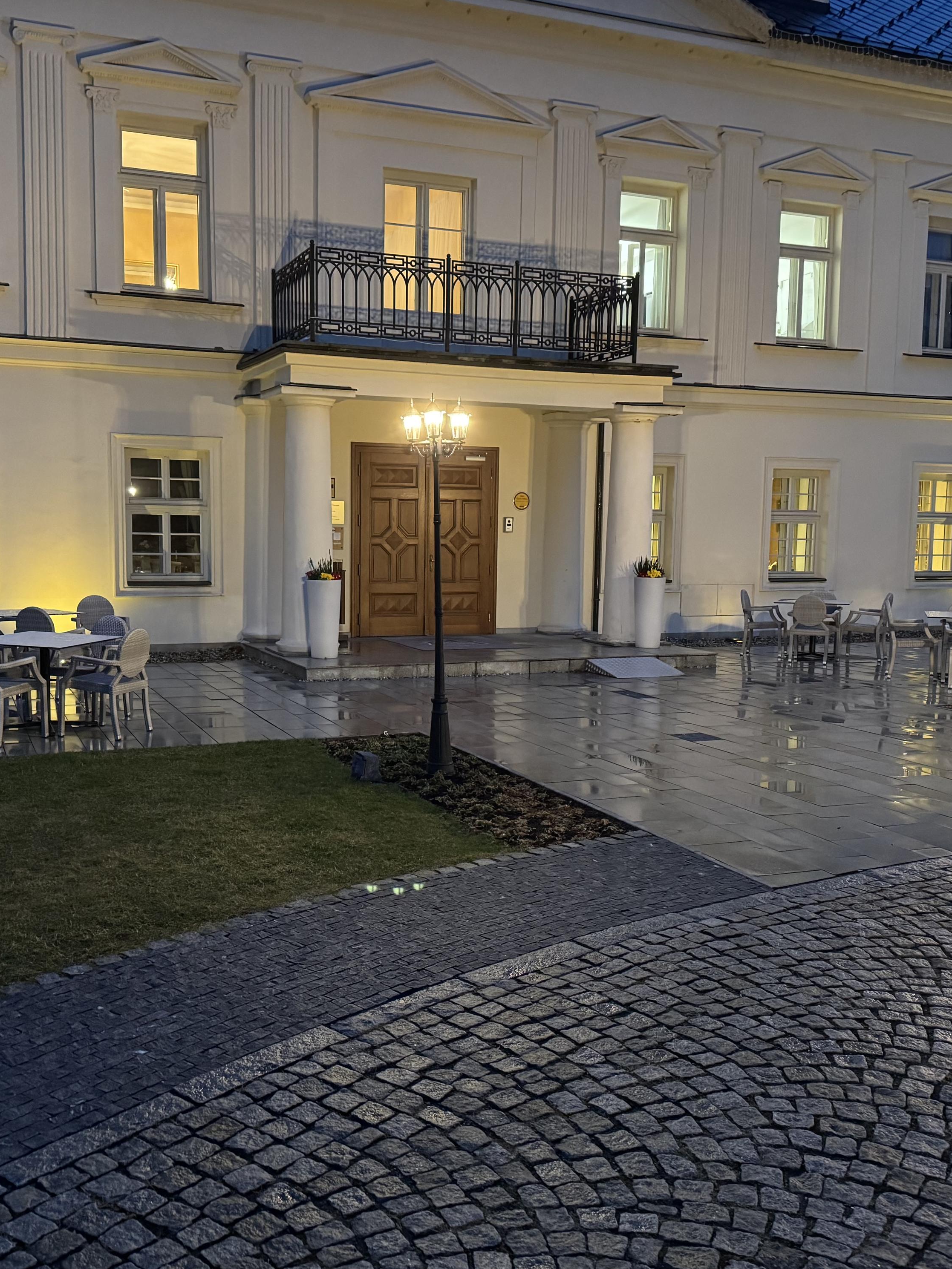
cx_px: 415
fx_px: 1210
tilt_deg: -6.2
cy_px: 647
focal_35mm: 33
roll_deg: -0.5
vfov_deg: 55.4
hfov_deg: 42.9
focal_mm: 6.76
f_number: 1.78
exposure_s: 1/33
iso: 1000
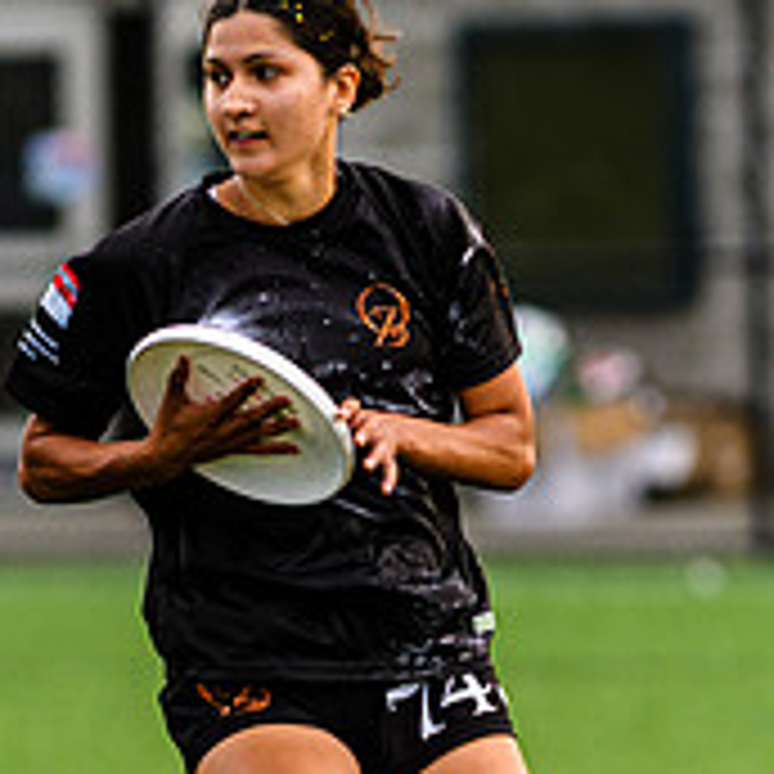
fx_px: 21730
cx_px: 315
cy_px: 763
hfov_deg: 2.0
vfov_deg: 2.0
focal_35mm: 859
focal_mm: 200
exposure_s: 1/1250
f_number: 3.2
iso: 250
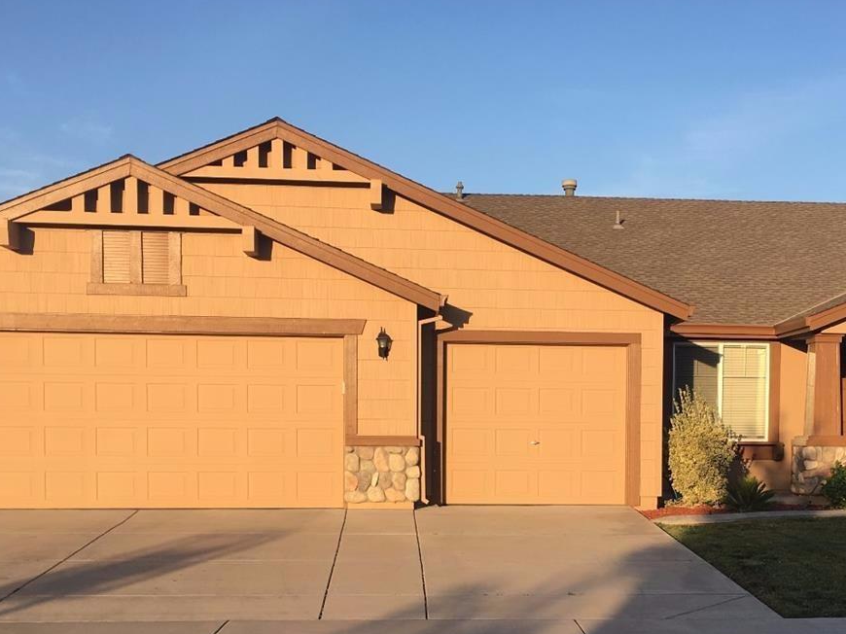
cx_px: 548
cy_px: 506
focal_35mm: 50
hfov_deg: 37.9
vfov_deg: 28.5
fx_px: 1222
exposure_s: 1/587
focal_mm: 4.15
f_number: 2.2
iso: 25
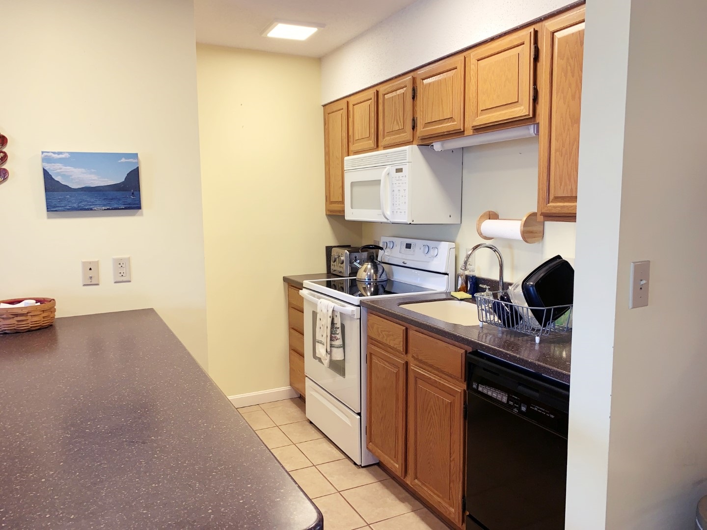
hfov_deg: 67.3
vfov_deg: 53.1
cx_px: 354
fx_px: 531
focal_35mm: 26
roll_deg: +0.4
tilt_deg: -6.7
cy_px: 265
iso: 25
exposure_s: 1/22
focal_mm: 4.25
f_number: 1.8
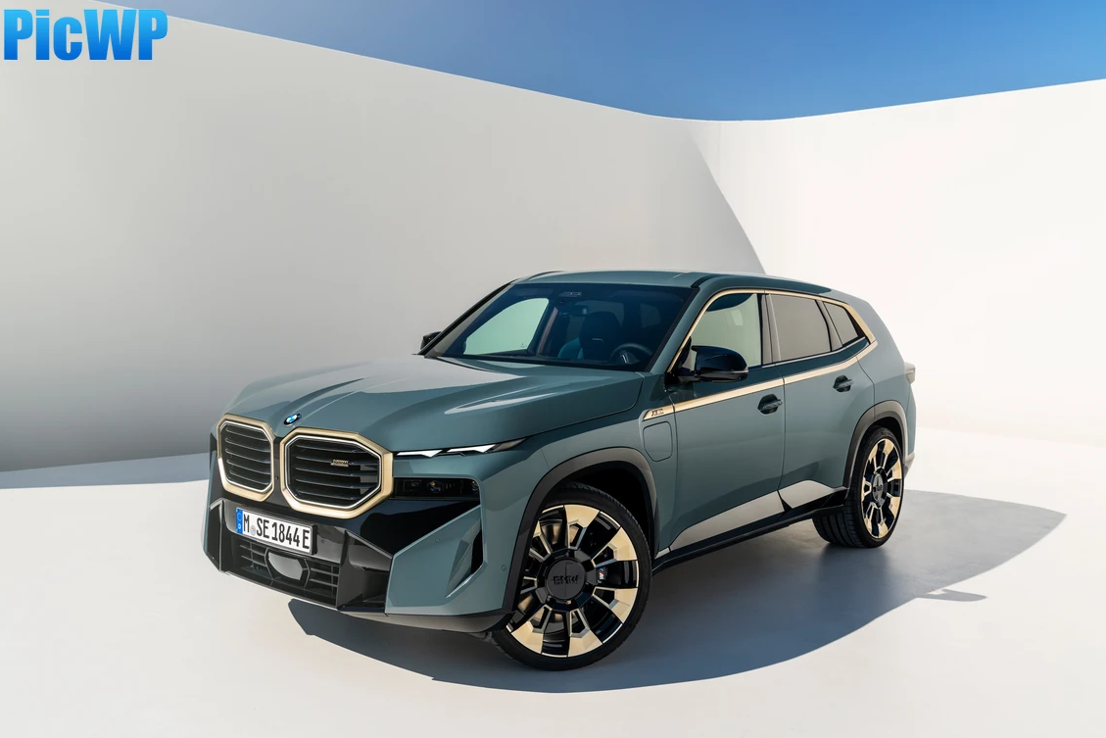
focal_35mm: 34
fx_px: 1045
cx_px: 515
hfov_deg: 55.7
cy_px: 383
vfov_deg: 38.9
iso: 100
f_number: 5.6
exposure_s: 1/200
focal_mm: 30
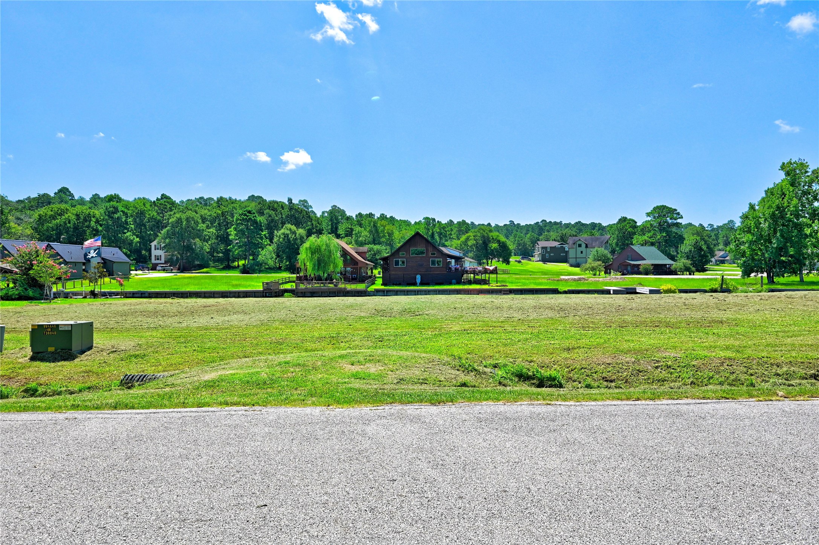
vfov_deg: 53.1
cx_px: 410
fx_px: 546
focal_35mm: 24
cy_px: 272
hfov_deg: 73.8
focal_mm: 24
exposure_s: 1/1000
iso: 400
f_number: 8
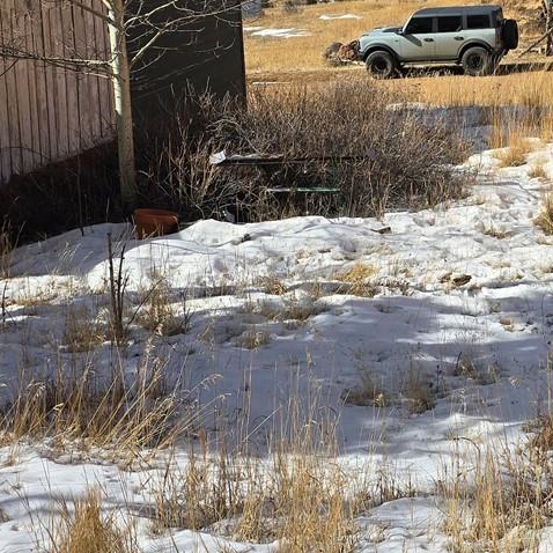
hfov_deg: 24.3
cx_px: 538
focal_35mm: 68
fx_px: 1229
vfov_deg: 25.0
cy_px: 120
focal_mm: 6.3
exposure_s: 1/1033
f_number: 1.7
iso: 12
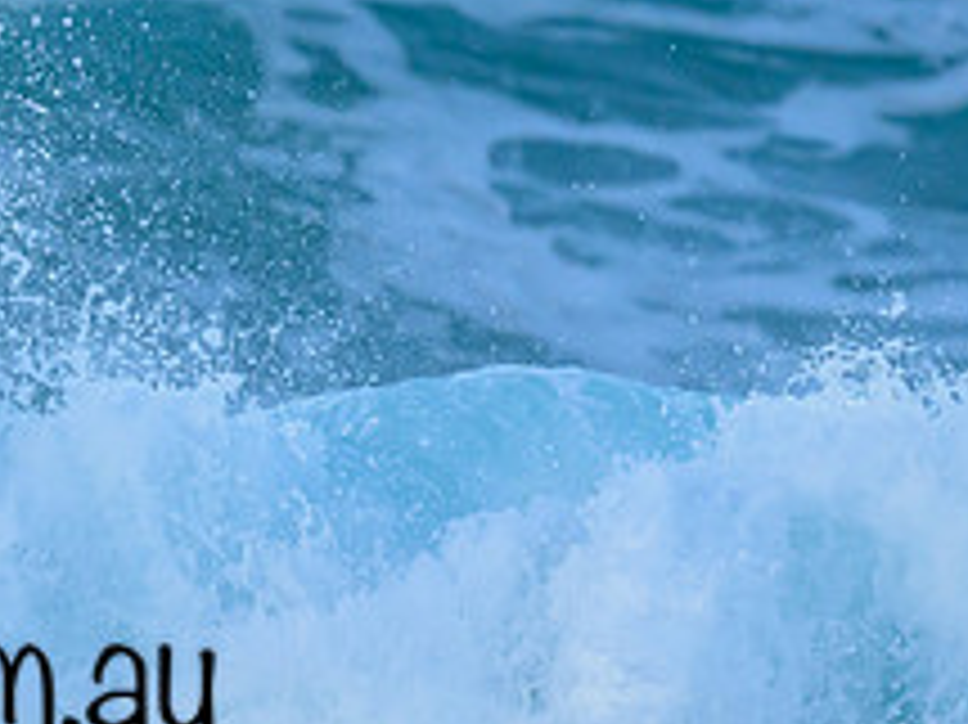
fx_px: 68977
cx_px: -498
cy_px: 629
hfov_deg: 0.8
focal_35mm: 2468
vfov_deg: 0.6
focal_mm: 800
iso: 900
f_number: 6.3
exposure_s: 1/1600
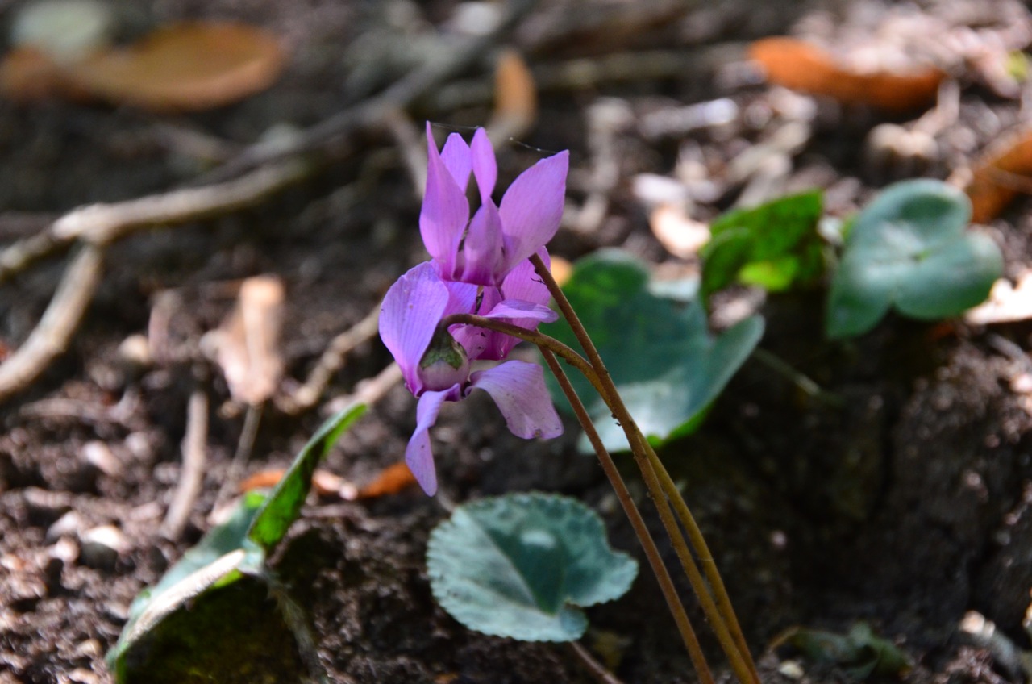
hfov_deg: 9.2
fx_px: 6437
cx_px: 516
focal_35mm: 225
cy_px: 342
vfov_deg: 6.1
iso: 1600
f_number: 8
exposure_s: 1/60
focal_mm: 150
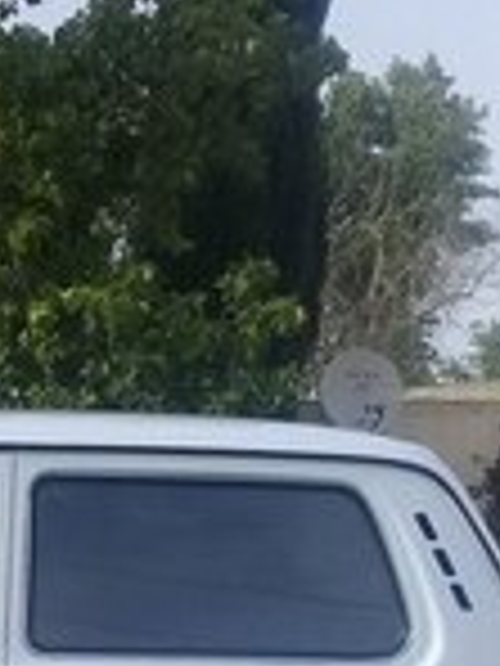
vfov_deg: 17.5
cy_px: 914
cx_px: -212
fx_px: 2003
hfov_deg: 13.5
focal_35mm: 104
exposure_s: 1/707
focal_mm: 3.3
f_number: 2.2
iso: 50
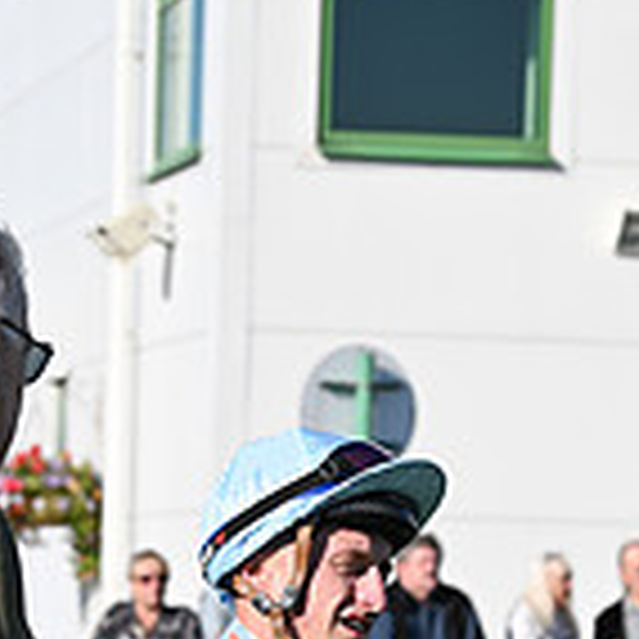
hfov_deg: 7.1
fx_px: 5159
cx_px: 356
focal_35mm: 247
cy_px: 981
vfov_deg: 7.0
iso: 400
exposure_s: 1/3200
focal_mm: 92
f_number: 5.6
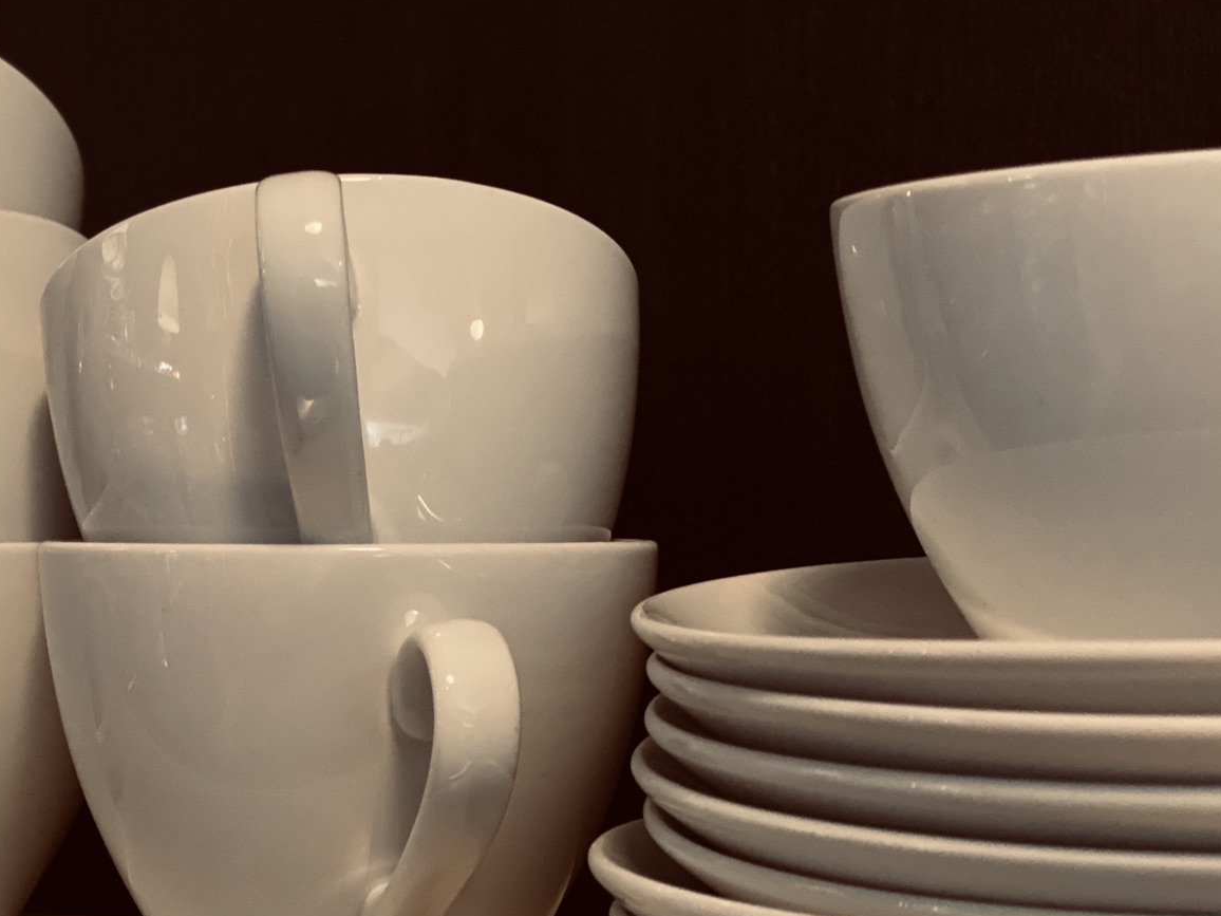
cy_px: 425
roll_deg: -1.3
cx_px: 398
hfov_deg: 26.9
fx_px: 2540
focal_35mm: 72
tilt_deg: +3.6
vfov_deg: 20.4
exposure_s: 1/37
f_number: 2
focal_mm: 6
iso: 400
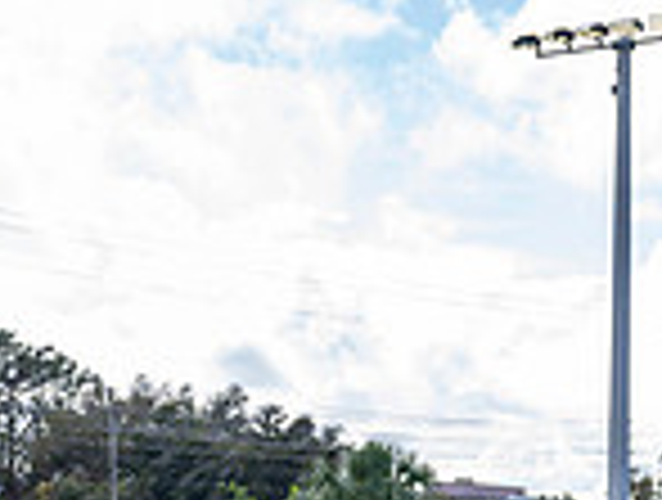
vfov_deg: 10.1
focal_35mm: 140
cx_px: 617
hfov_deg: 13.9
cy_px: 858
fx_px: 2684
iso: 125
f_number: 2.8
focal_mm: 37
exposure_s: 1/1250
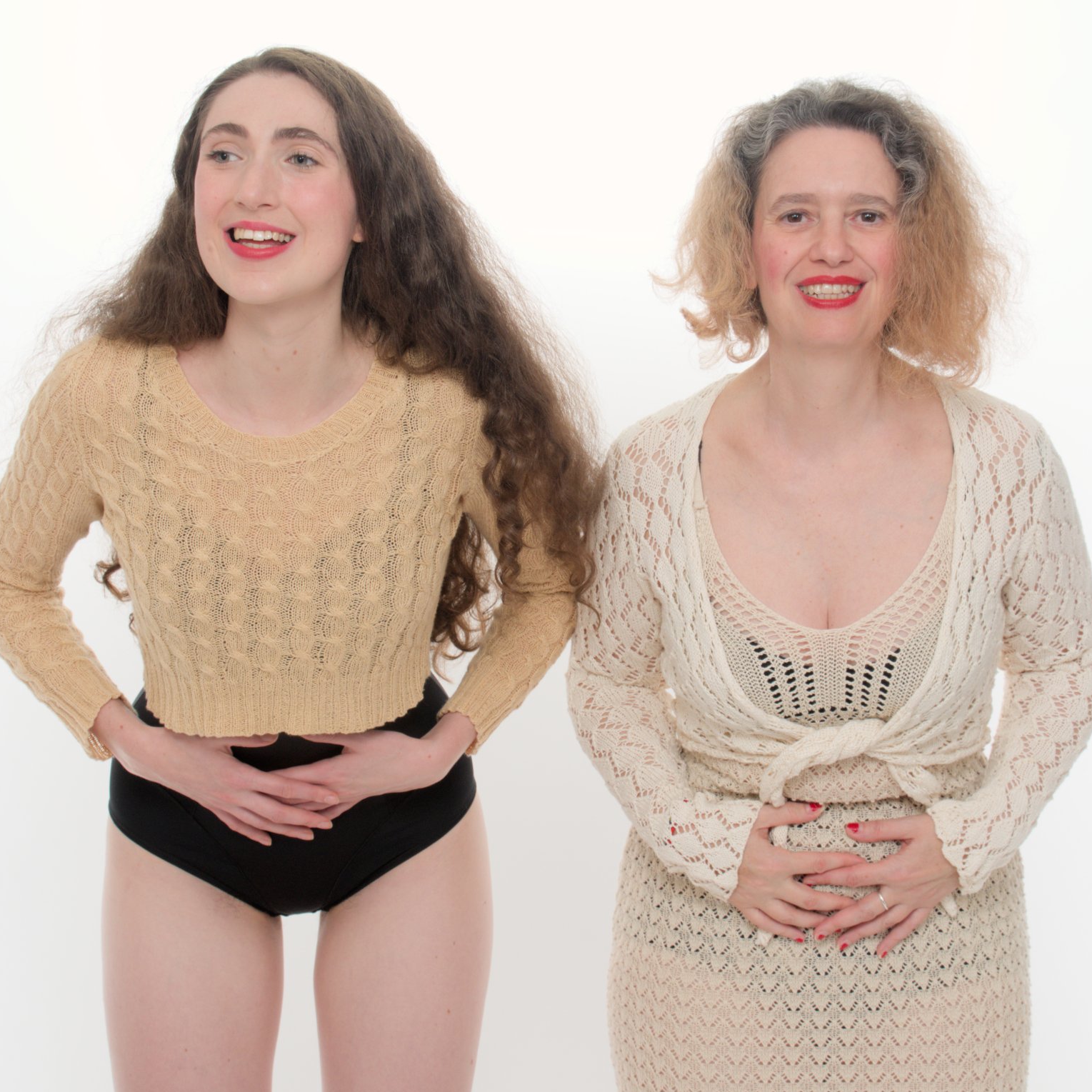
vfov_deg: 19.3
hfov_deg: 19.3
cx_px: 568
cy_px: 546
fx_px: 3212
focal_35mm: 90
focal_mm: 38
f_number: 9
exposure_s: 1/100
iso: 200
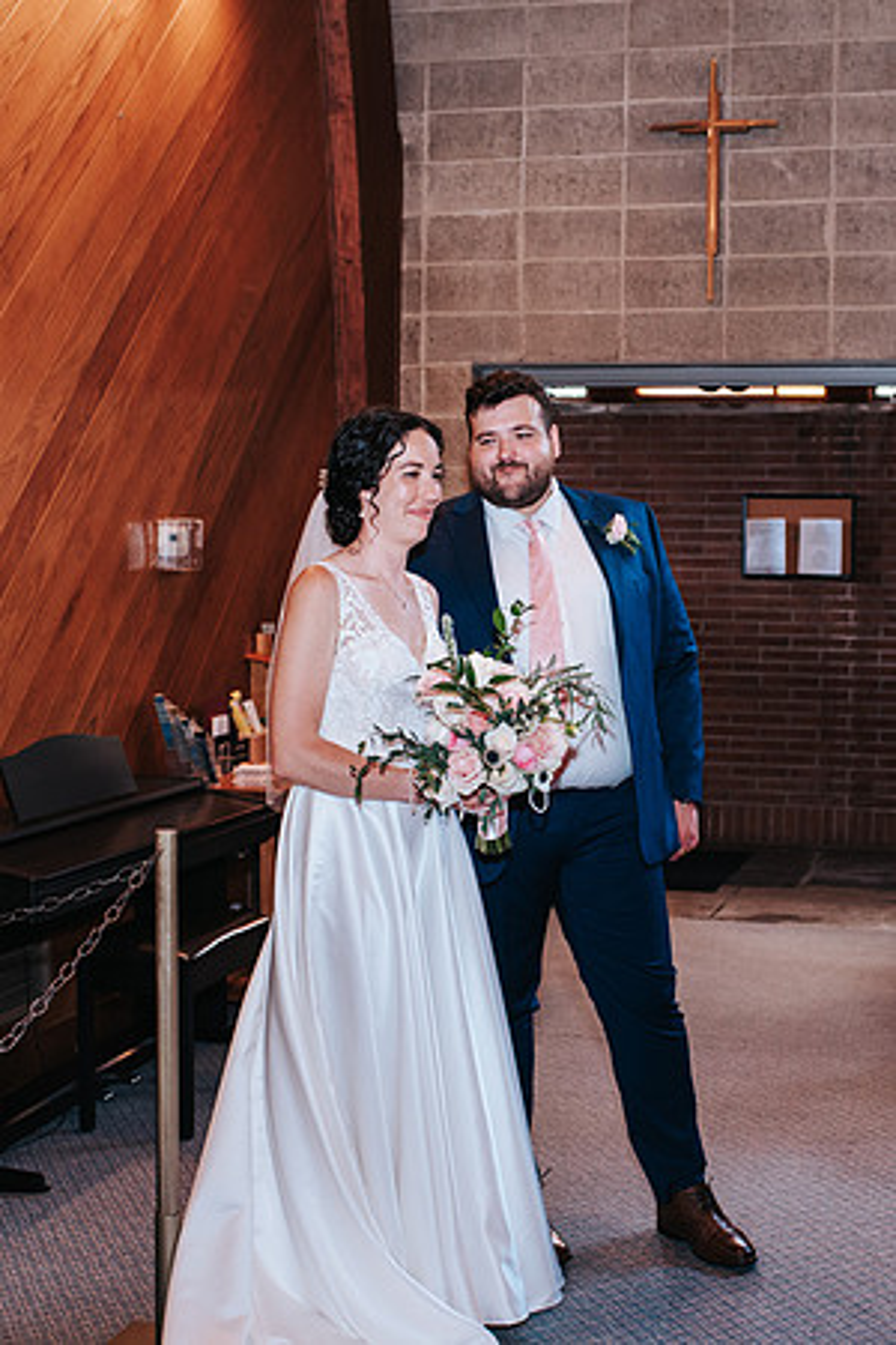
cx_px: 561
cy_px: 674
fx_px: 1975
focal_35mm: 53
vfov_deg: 37.6
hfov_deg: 25.5
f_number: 3.2
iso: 1000
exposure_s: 1/125
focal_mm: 35
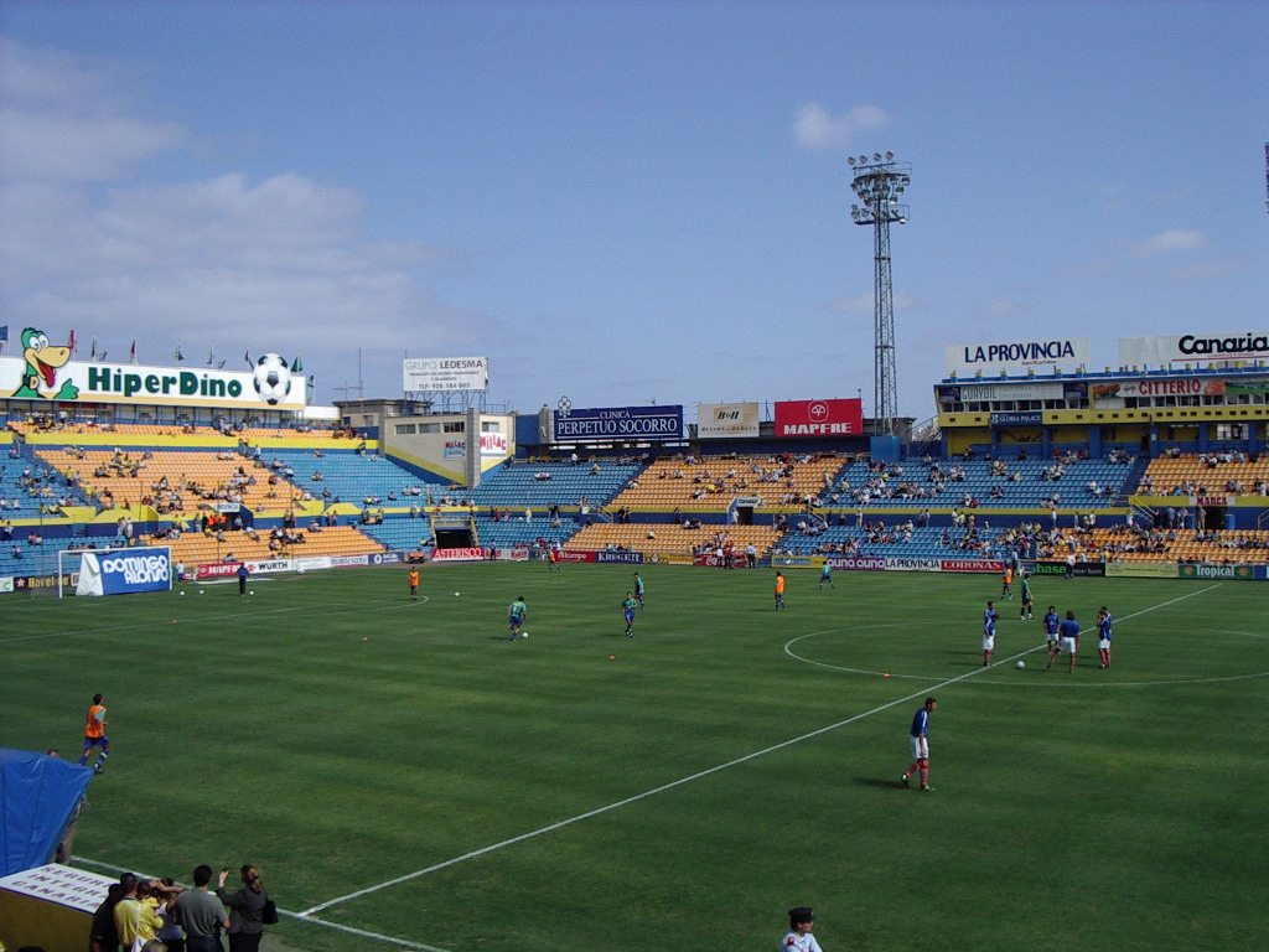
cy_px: 476
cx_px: 634
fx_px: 1393
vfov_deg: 37.7
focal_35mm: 38
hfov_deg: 49.0
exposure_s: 1/500
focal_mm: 5.8
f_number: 4.8
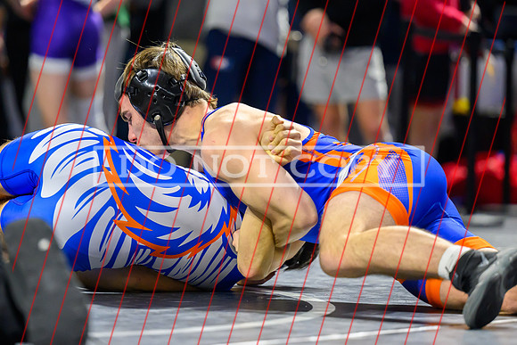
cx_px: 233
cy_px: 177
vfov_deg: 6.8
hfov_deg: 10.2
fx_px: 2891
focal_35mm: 201
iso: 4000
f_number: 2.8
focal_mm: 155
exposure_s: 1/800
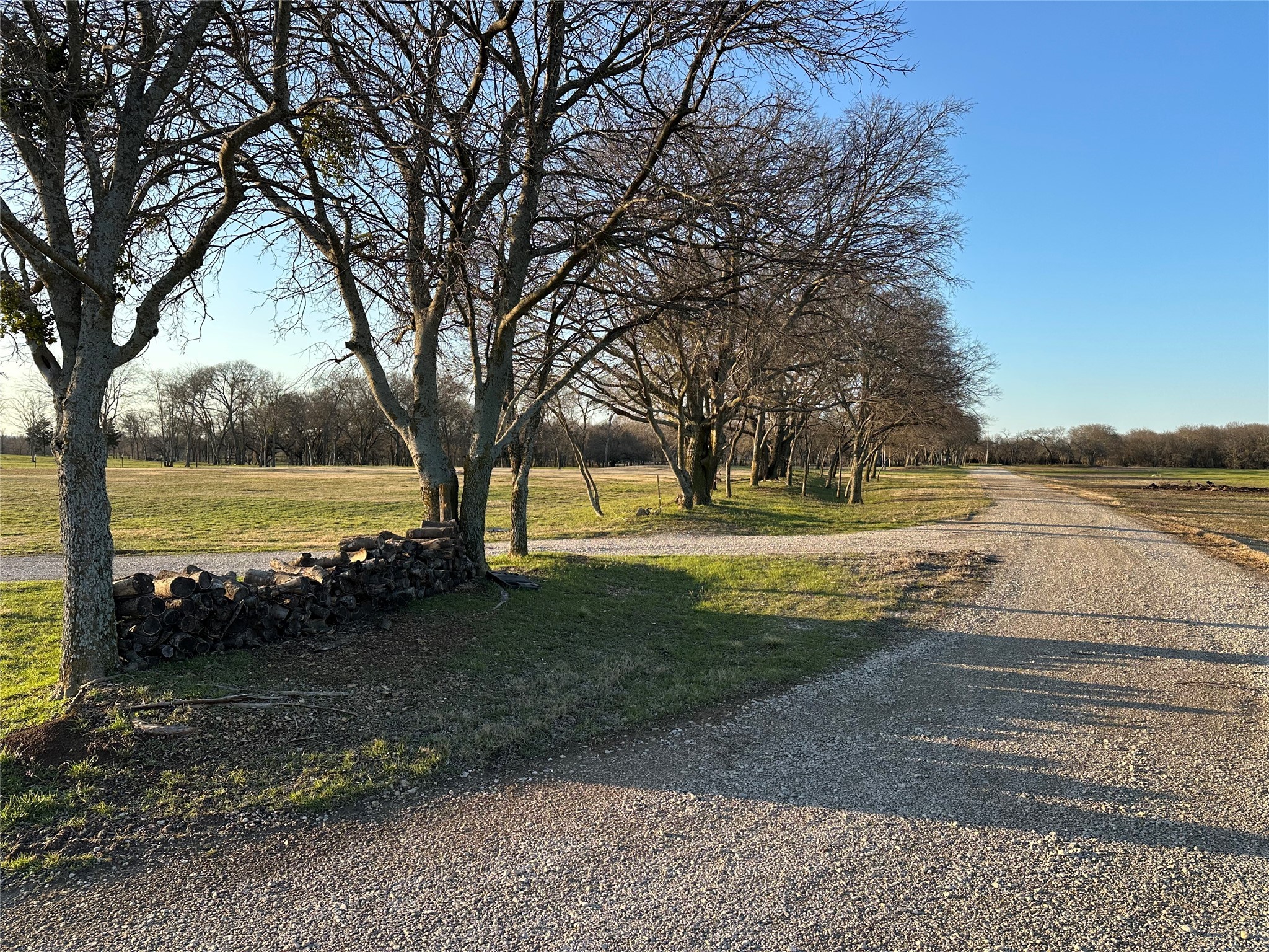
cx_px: 634
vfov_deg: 56.8
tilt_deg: -1.3
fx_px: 880
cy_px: 476
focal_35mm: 24
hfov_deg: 71.6
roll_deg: -1.6
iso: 80
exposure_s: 1/1198
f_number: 1.78
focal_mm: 6.86
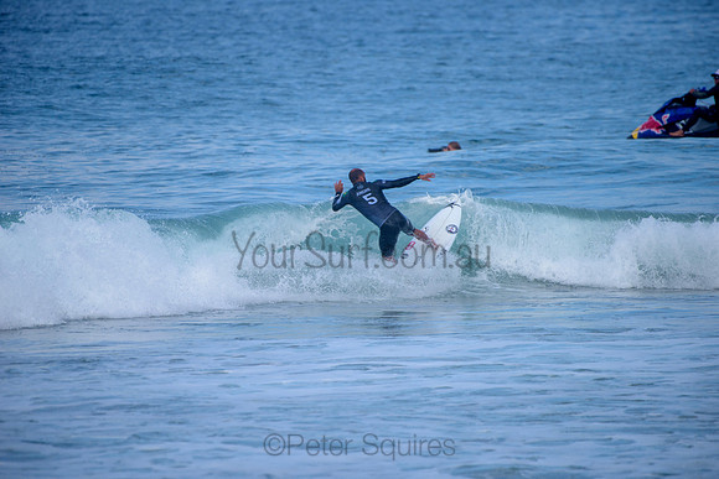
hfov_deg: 4.1
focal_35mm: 500
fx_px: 9990
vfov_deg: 2.8
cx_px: 360
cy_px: 240
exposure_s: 1/2000
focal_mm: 500
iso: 200
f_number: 5.6
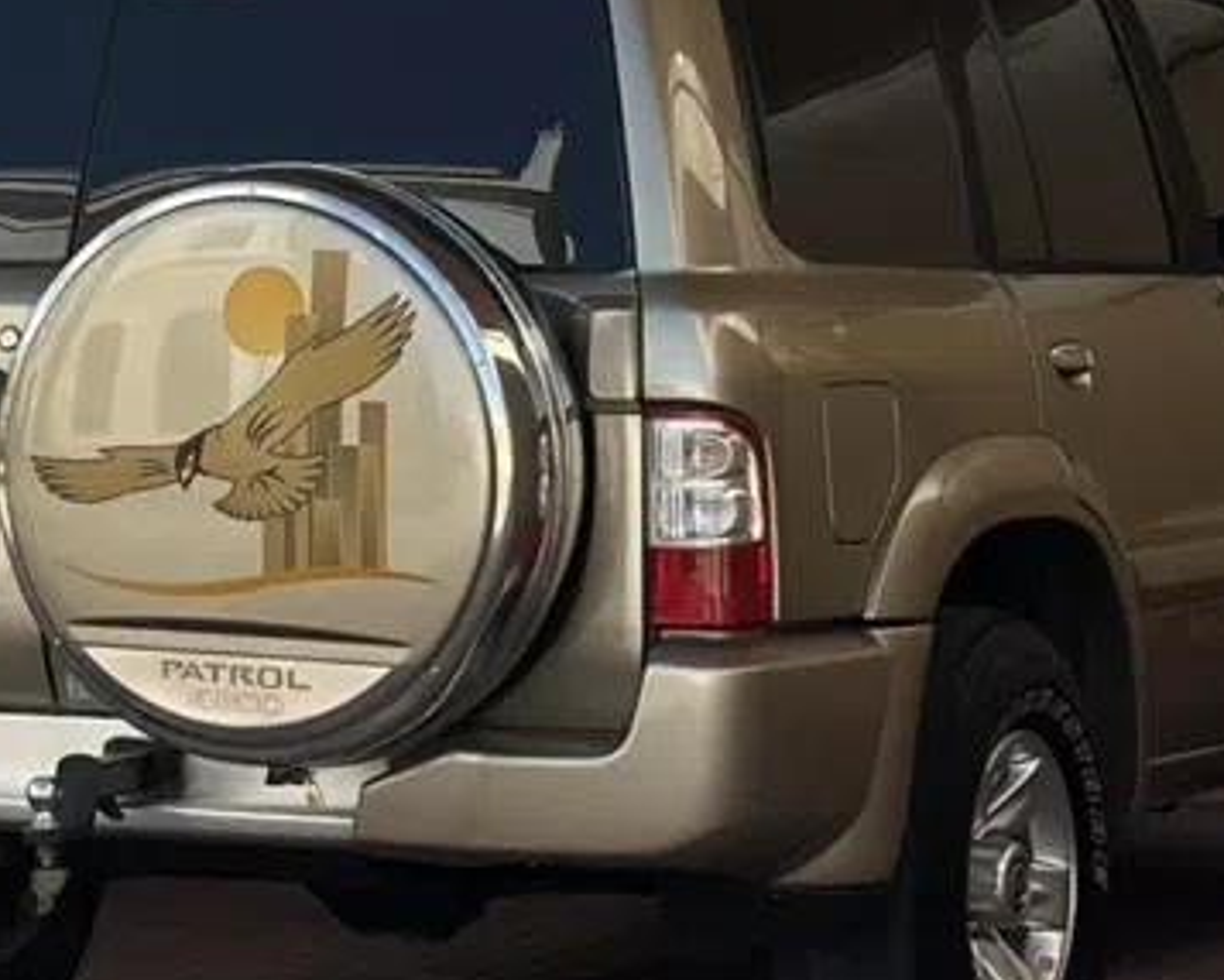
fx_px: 3045
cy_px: 565
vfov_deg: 18.3
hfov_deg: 22.7
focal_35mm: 84
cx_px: 614
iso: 100
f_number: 1.78
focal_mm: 6.86
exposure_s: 1/6623
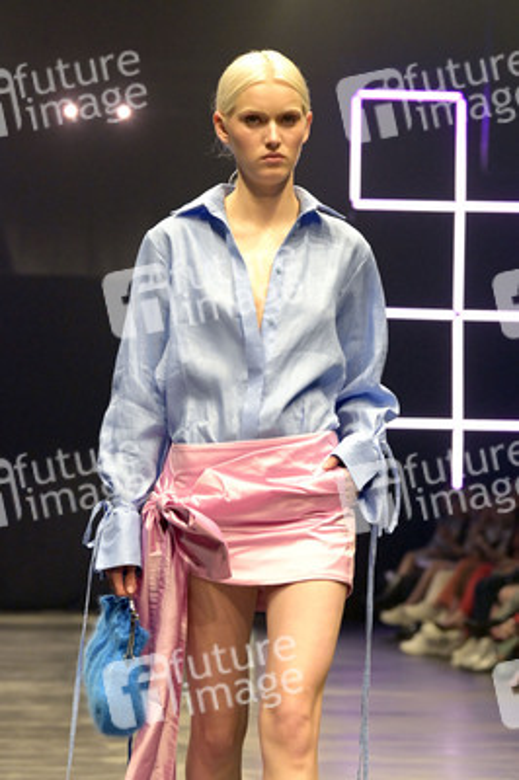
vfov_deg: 18.3
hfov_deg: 12.2
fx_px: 2426
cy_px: 390
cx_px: 260
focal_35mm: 112
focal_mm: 112
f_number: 5.6
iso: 8000
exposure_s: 1/640
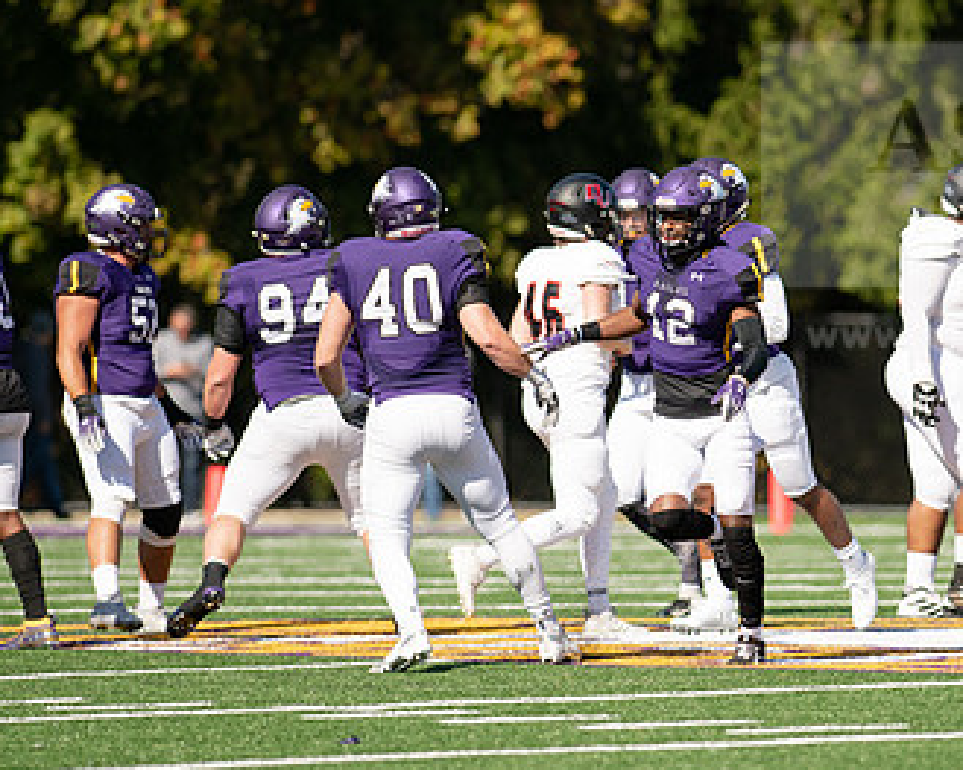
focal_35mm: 497
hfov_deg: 3.9
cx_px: 673
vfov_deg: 3.1
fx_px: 14161
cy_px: 397
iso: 160
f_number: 3.5
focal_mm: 300
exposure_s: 1/2000
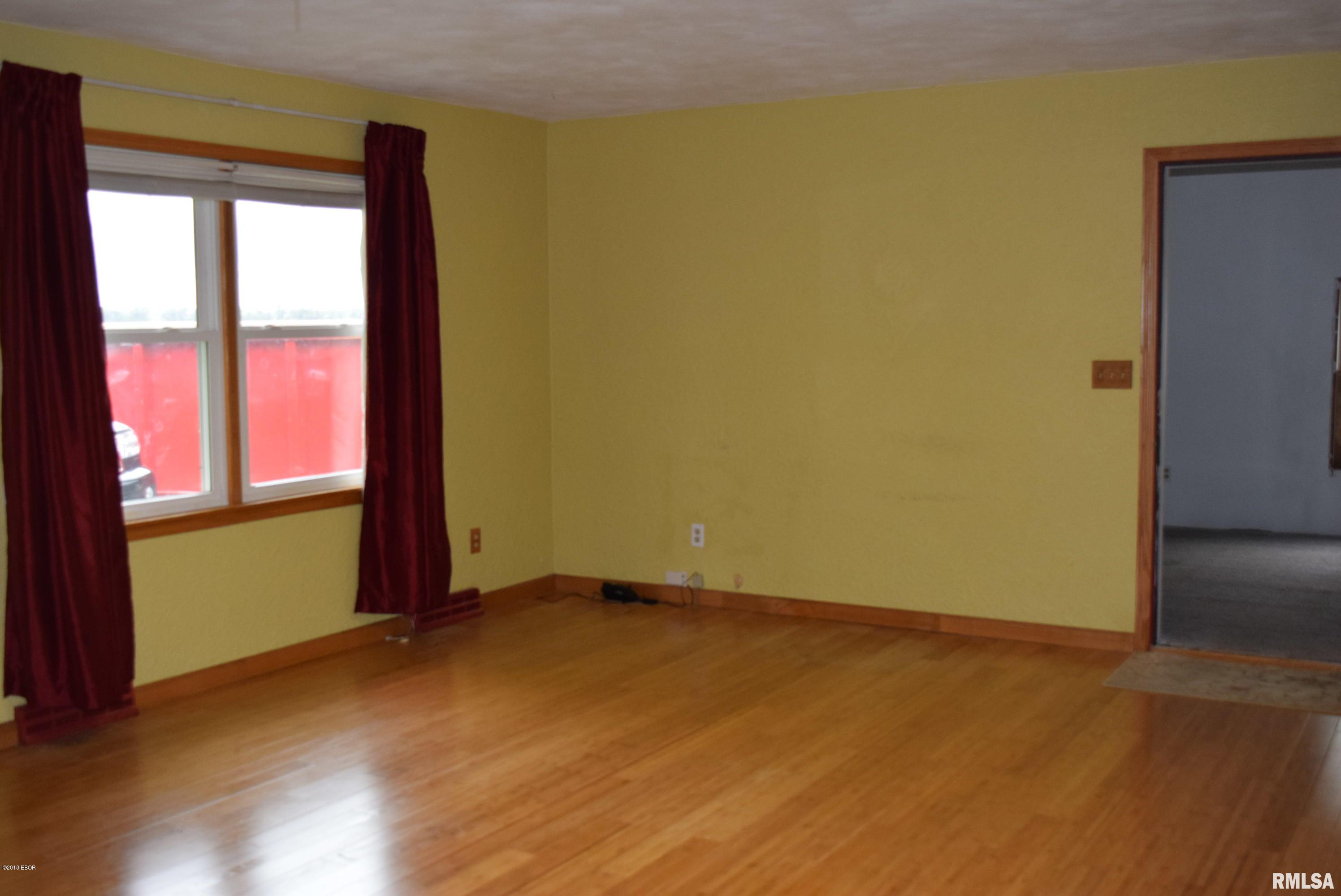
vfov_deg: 35.6
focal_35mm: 38
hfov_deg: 51.2
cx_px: 670
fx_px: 1398
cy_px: 448
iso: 800
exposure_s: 1/100
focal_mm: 25
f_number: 5
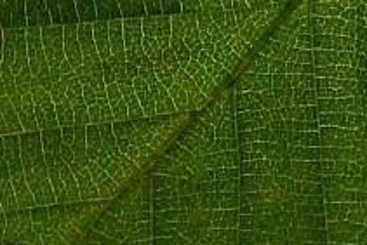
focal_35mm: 681
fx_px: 6947
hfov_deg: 3.0
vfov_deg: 2.0
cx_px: 560
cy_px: -168
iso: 2500
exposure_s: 1/640
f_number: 5.6
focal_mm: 120
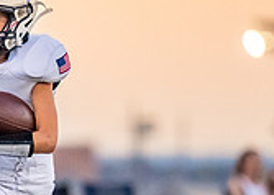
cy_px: 175
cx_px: -17
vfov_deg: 1.2
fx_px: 9043
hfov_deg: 1.7
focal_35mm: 1163
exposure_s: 1/1600
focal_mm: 200
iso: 2500
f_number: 2.8
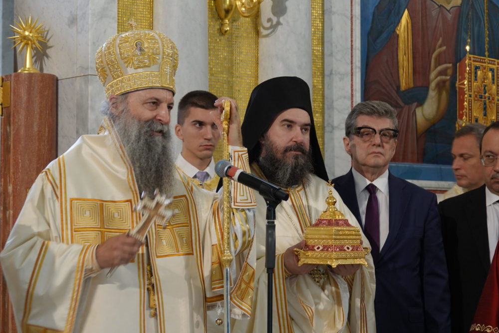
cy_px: 169
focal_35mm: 126
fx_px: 1747
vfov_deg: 10.9
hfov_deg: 16.3
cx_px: 248
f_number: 4
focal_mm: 44.93
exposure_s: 1/25
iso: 800
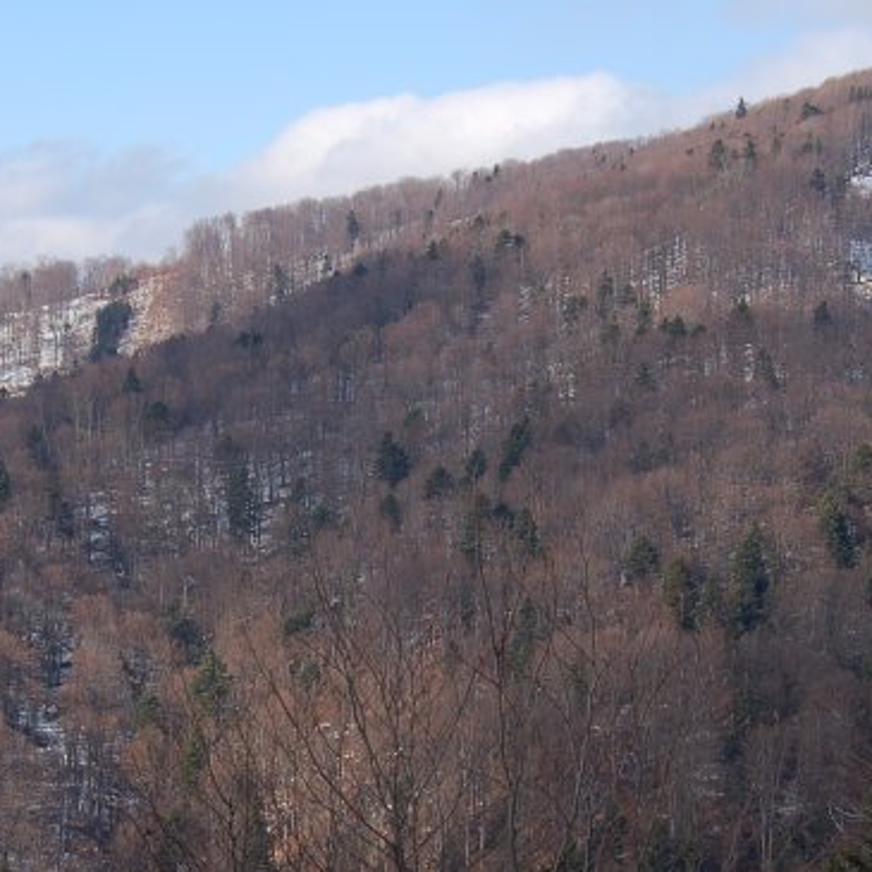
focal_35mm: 95
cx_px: 174
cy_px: 616
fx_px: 2707
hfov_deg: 18.1
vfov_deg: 18.2
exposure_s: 1/200
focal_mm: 34
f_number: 8
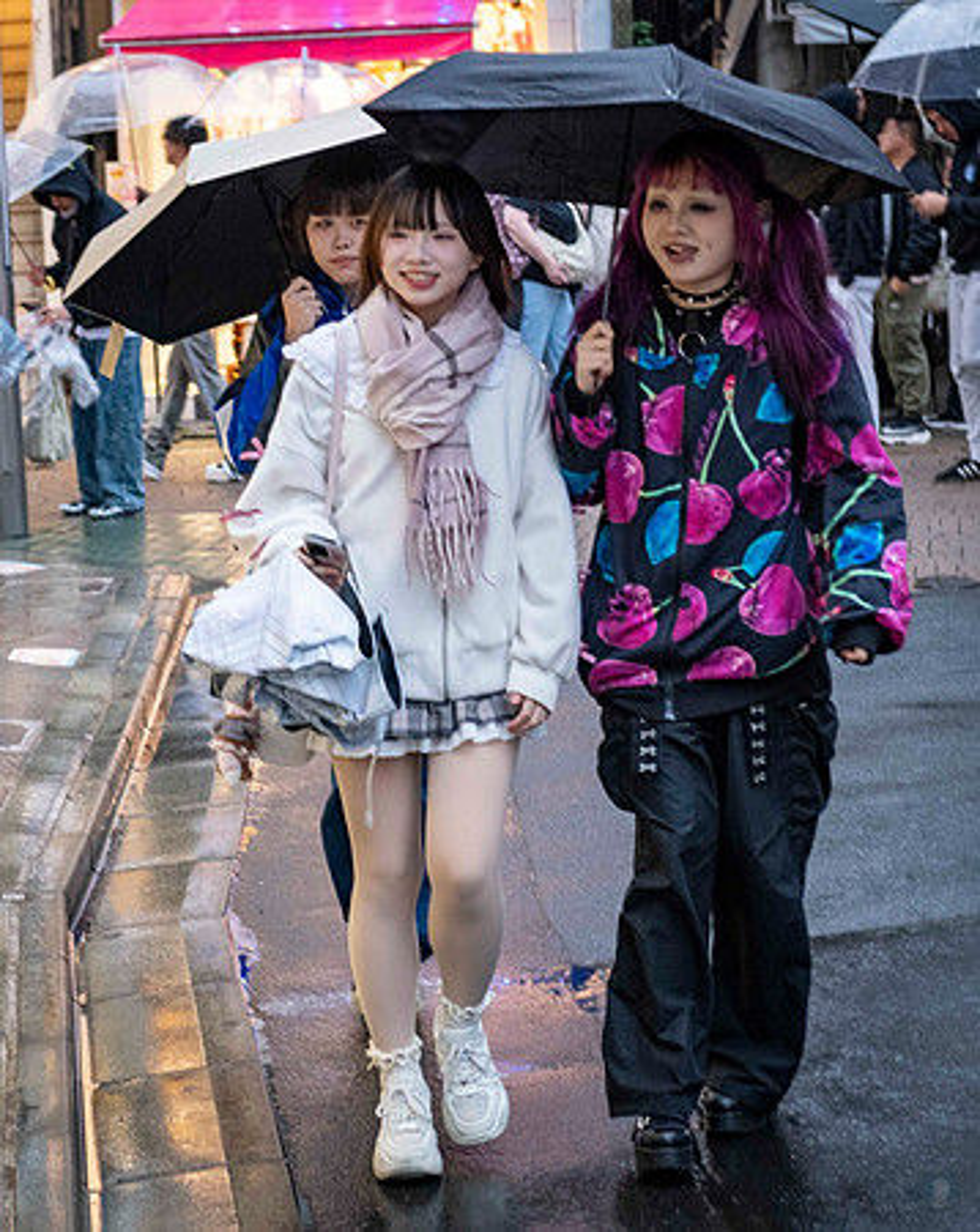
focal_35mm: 86
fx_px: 3124
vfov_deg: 22.3
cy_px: 625
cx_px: 285
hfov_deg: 17.8
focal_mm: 60
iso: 1250
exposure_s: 1/125
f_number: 4.5
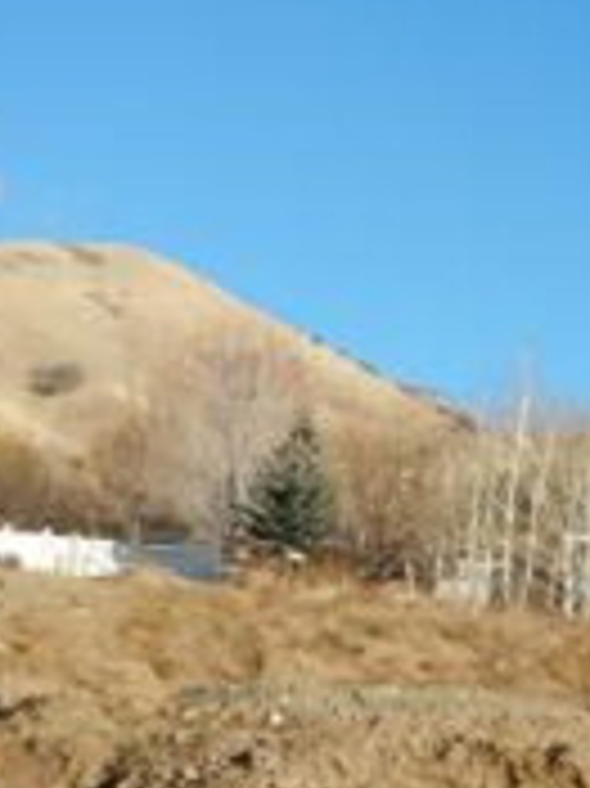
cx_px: 1049
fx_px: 2002
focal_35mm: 88
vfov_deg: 22.3
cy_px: 360
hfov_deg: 14.7
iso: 125
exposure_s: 1/1250
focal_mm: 4.3
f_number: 2.8
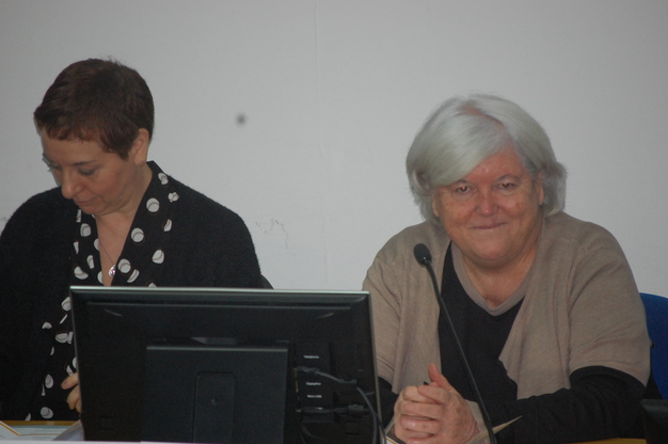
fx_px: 5561
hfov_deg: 6.9
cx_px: 334
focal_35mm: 300
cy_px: 222
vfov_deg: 4.6
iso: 1100
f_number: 5.6
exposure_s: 1/60
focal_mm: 200
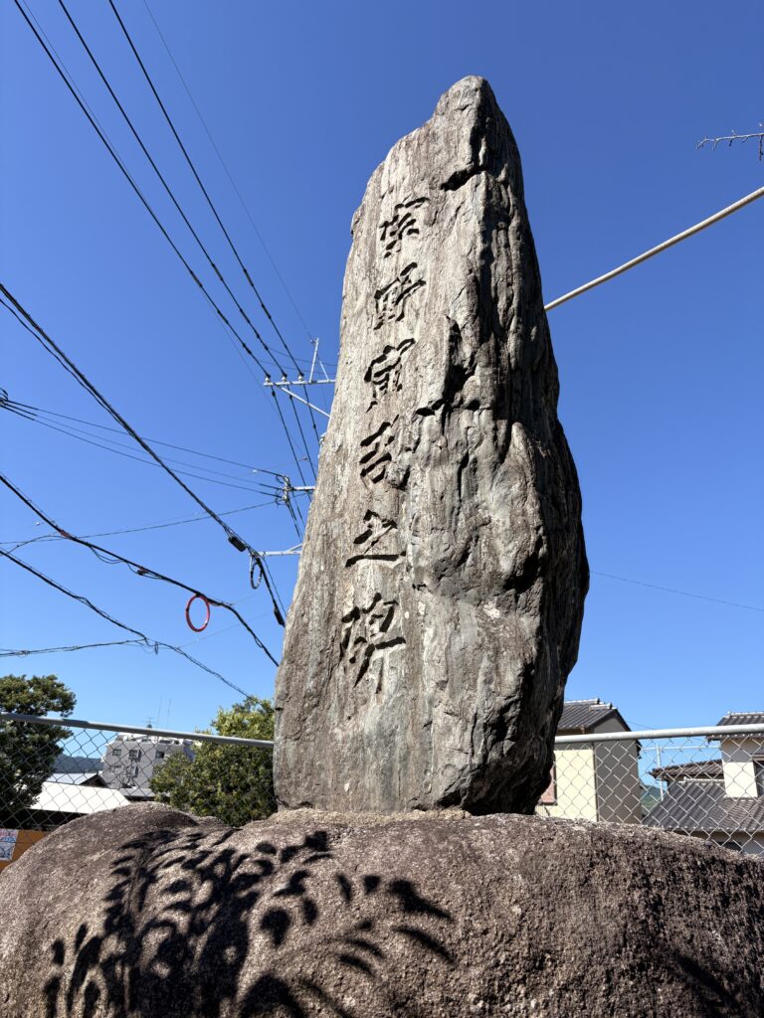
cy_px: 509
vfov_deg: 67.3
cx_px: 382
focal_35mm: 26
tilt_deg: +24.6
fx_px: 765
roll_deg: -3.6
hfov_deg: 53.1
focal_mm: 5.96
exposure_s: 1/2747
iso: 50
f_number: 1.6
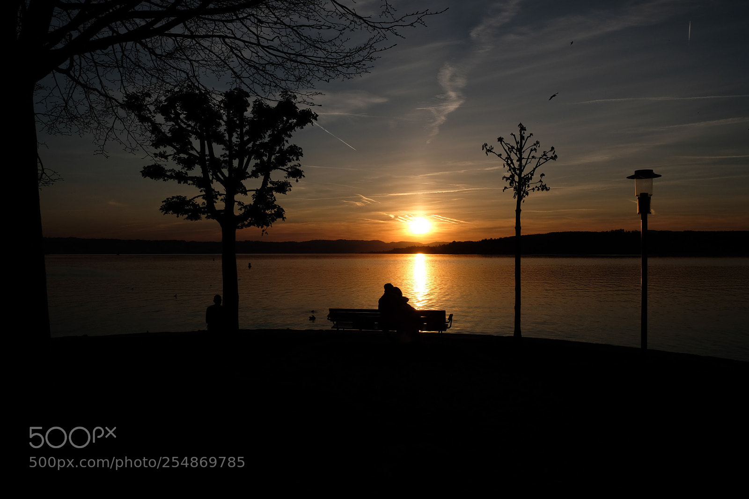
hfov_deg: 67.4
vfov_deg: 47.9
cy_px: 250
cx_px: 374
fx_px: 562
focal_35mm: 27
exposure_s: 1/800
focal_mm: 18
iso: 200
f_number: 11
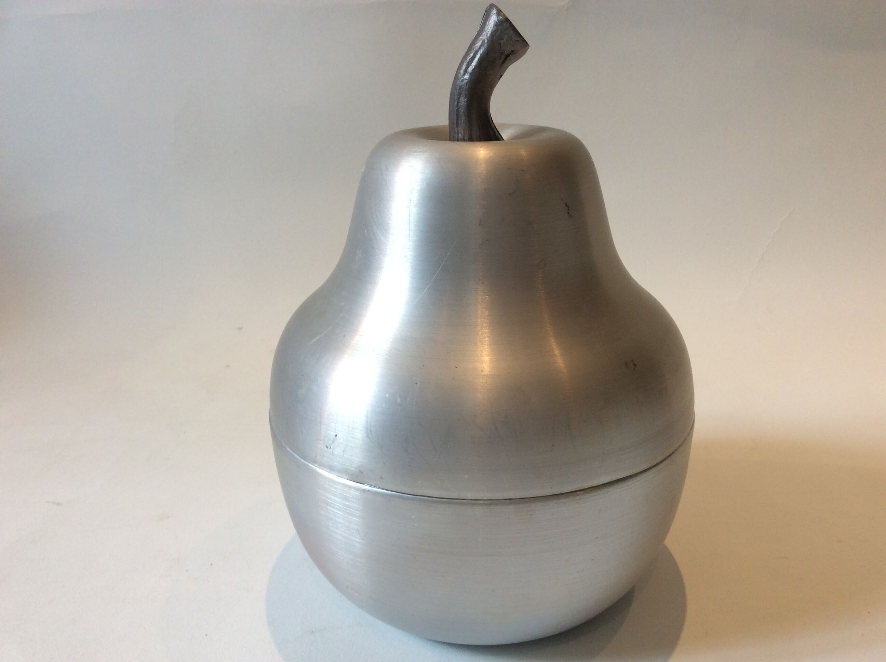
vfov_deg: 44.1
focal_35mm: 32
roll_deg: +2.9
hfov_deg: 56.9
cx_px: 443
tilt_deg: -21.5
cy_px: 331
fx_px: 818
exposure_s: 1/25
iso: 50
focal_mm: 3.3
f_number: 2.4
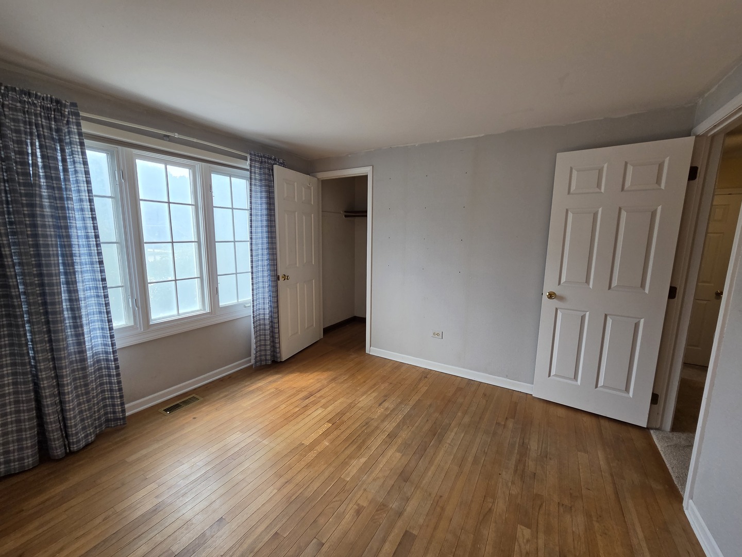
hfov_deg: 106.2
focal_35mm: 13
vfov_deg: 89.9
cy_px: 278
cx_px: 371
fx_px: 279
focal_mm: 2.2
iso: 125
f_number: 2.2
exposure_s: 1/120
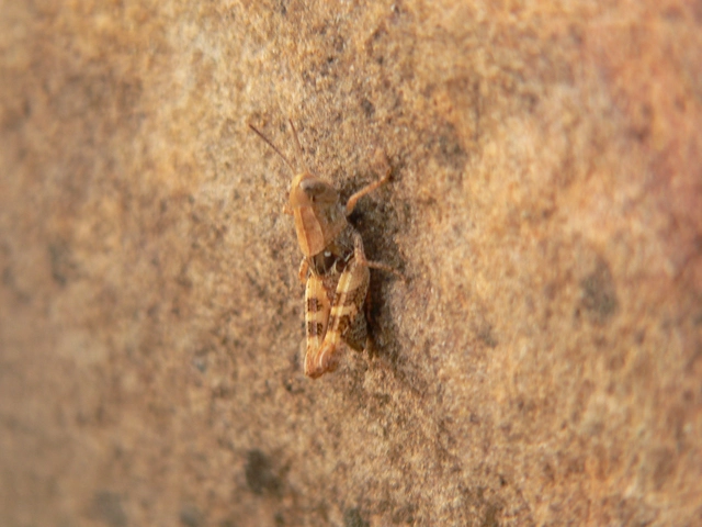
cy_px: 264
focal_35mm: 97
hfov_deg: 20.2
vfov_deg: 15.2
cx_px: 351
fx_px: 1967
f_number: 2.8
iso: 100
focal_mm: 16.2
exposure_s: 1/20
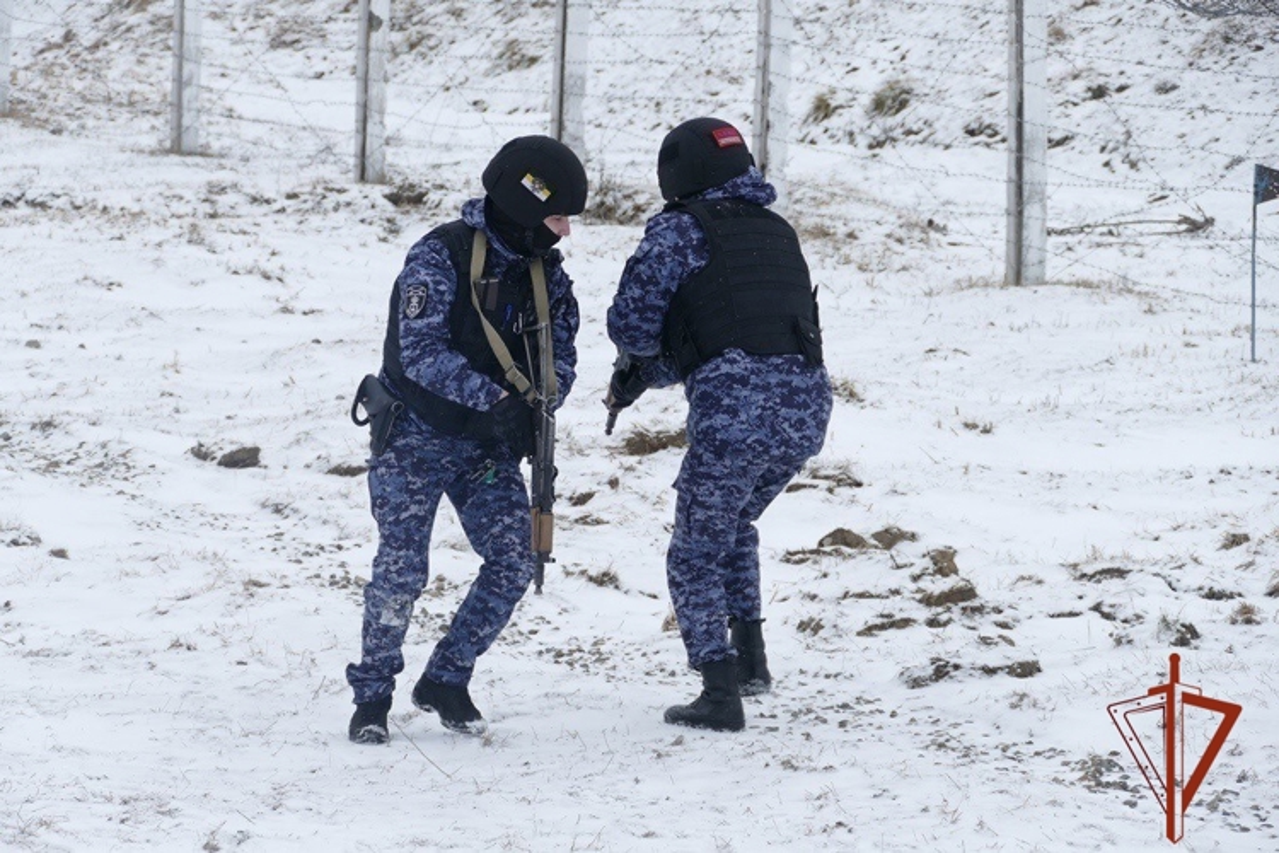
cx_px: 640
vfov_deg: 7.2
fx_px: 6785
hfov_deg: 10.8
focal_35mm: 191
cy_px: 426
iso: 125
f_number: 4
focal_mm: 69.6
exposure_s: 1/800
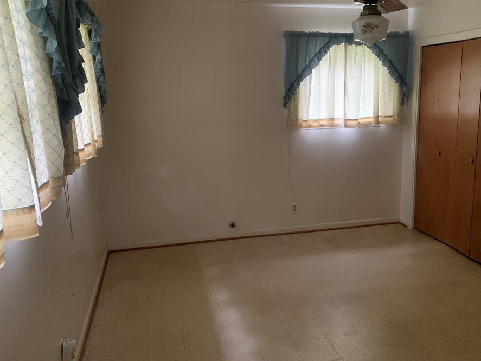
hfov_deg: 59.9
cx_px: 257
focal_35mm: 30
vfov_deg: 46.7
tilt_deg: -10.0
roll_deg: +0.4
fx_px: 417
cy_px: 158
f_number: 1.8
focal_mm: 4.25
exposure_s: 1/30
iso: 640
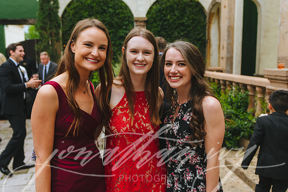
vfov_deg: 37.9
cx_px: 144
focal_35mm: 35
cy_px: 96
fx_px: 280
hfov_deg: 54.4
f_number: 3.5
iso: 1600
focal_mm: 35
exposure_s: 1/250
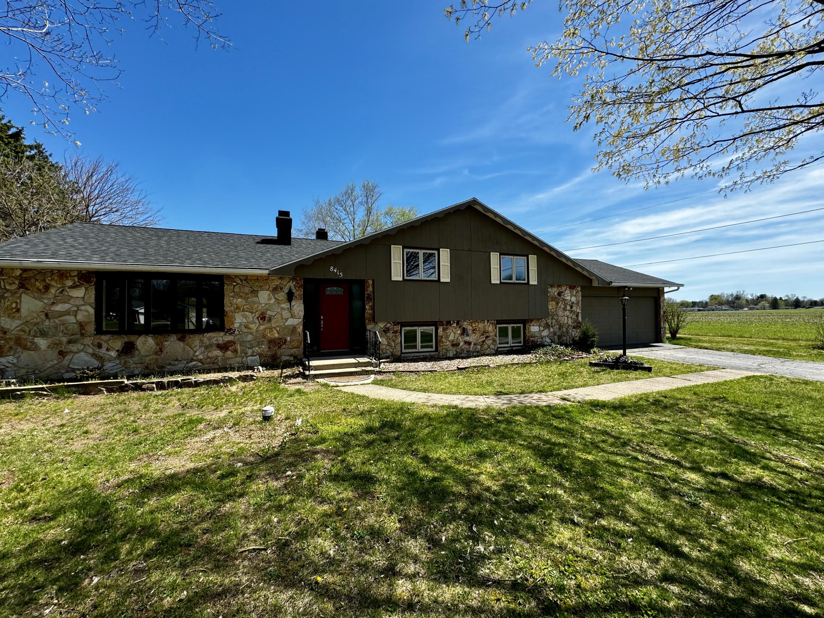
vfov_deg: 85.7
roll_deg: +0.6
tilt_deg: +0.4
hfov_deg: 102.1
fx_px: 333
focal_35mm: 14
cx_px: 412
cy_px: 309
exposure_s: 1/1020
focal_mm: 2.22
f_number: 2.2
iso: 50
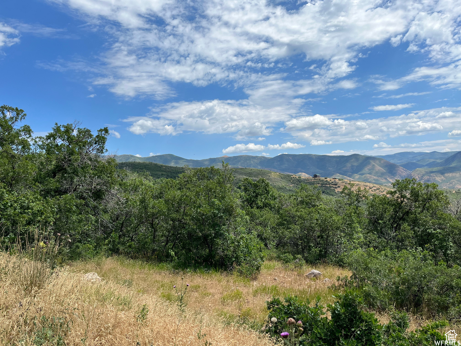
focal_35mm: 26
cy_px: 173
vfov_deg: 53.1
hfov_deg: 67.3
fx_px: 346
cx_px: 230
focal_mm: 5.1
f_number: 1.6
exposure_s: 1/5319
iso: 50
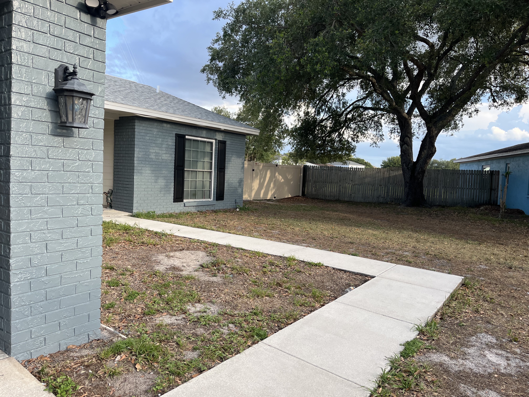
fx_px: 397
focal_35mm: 26
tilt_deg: -4.0
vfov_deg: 53.1
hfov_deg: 67.3
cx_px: 264
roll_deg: -3.2
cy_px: 198
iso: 50
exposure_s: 1/639
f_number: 1.6
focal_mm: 5.1
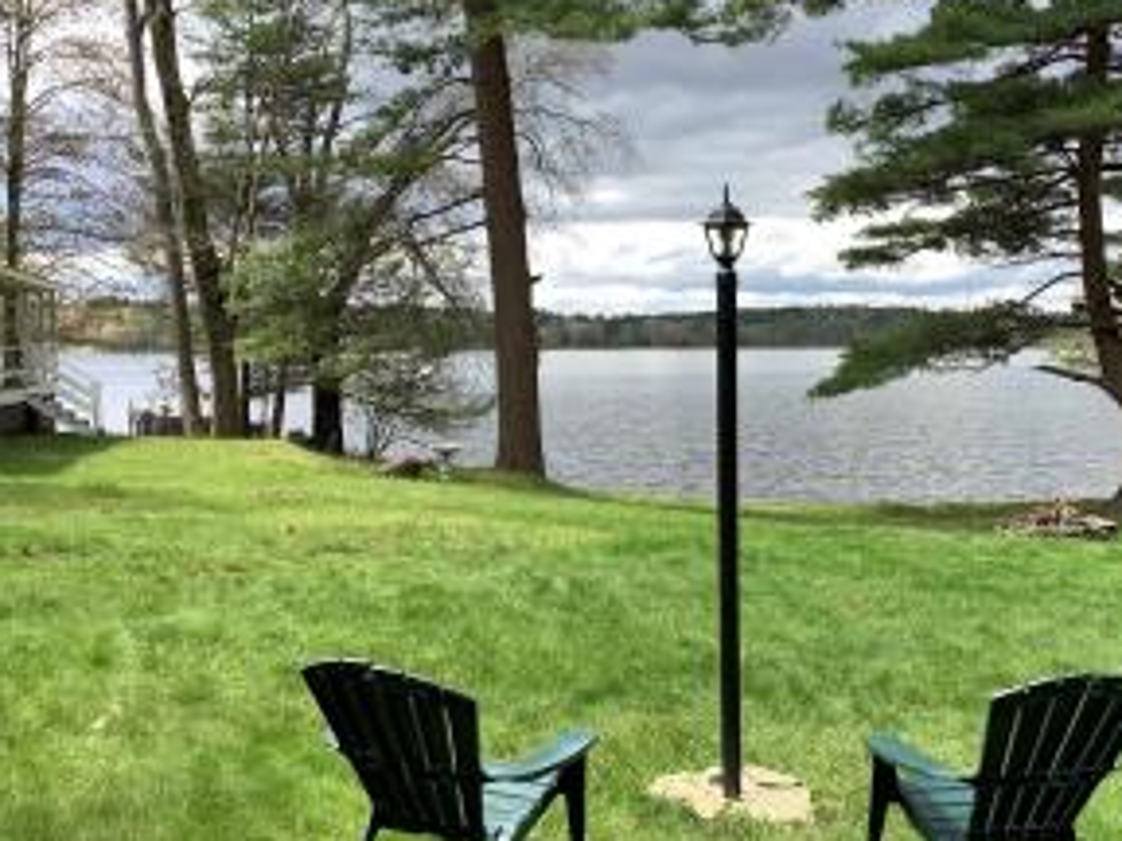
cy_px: 475
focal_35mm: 43
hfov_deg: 43.1
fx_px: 1394
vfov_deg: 33.6
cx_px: 775
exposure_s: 1/586
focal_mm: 3.3
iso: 25
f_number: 2.4
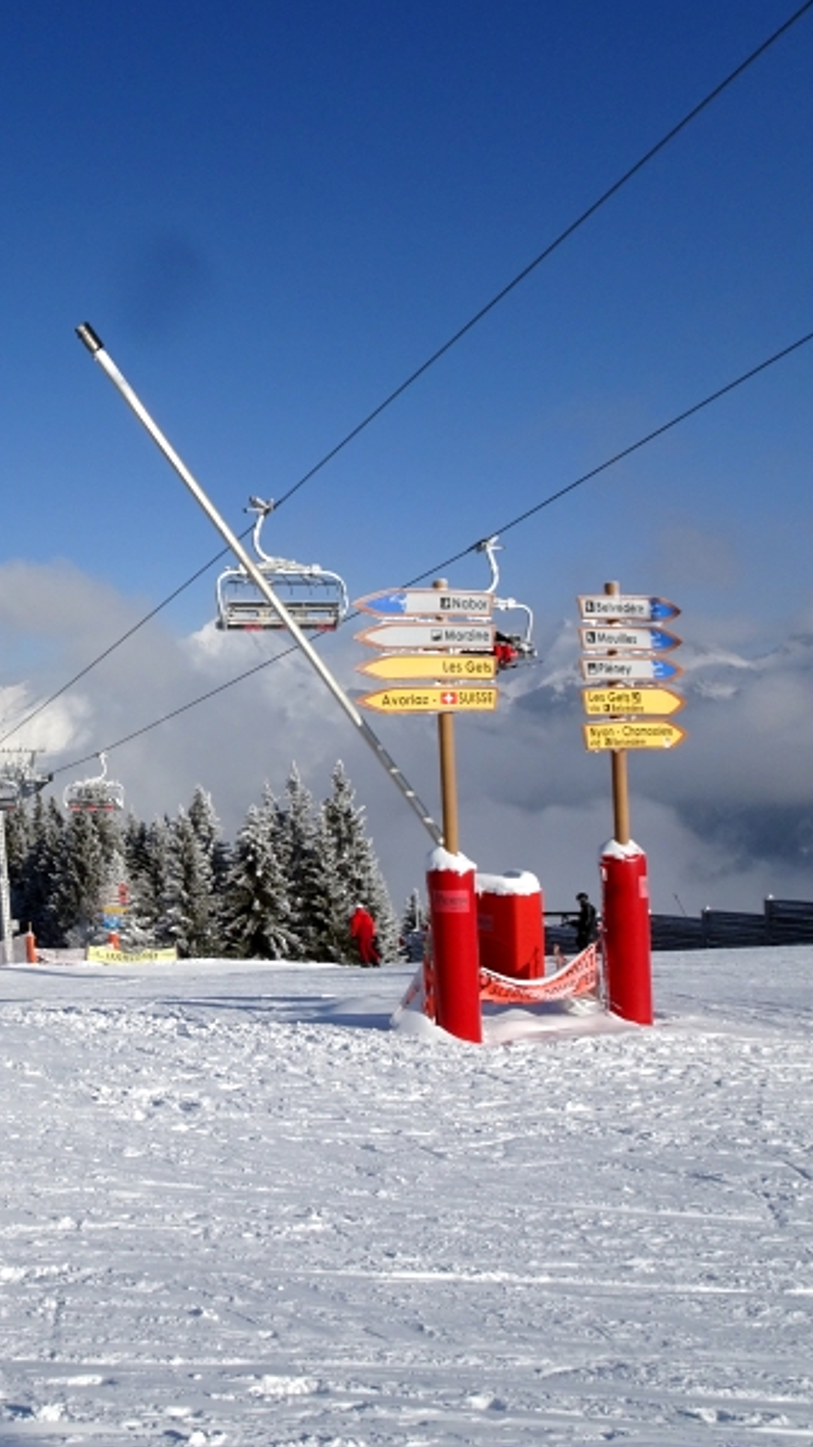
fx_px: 1342
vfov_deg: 56.6
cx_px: -46
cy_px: 724
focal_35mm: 35
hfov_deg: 30.7
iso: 80
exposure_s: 1/2000
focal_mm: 4.1
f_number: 3.5
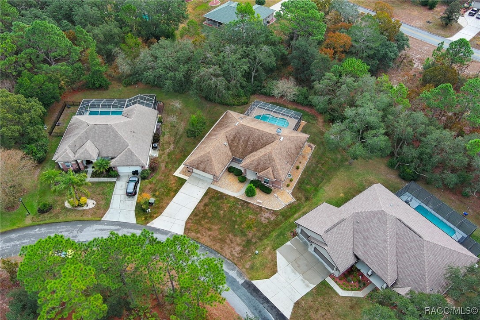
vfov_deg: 44.9
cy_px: 160
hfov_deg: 63.7
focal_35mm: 29
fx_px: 386
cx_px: 240
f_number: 2.8
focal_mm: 10.57
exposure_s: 1/530
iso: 100
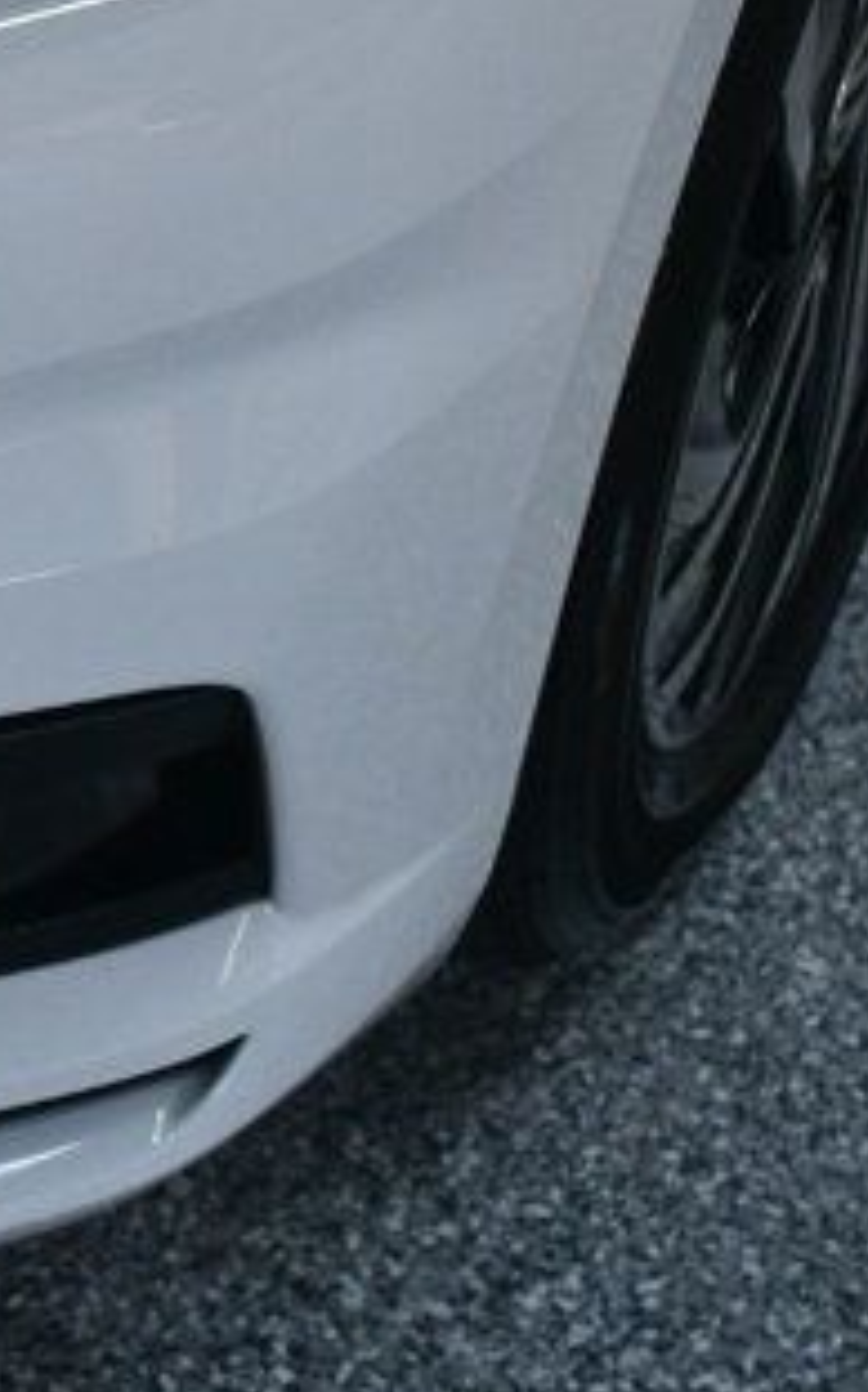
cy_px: 148
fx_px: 4965
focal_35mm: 131
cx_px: -635
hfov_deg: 9.6
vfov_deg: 15.8
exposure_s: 1/250
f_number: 3.8
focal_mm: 26
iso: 720
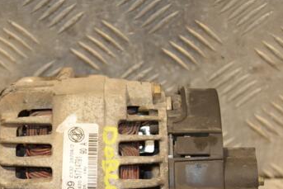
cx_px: 112
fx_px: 1195
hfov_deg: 13.5
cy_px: 163
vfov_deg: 9.0
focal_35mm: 152
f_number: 5
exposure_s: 1/200
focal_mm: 58
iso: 800
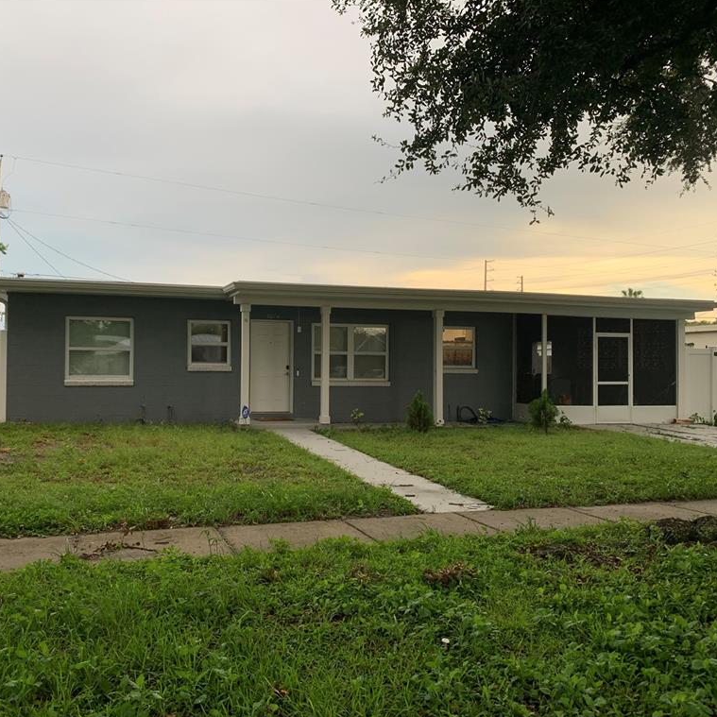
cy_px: 357
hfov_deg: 52.3
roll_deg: -0.6
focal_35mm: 31
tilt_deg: -0.1
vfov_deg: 52.5
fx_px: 726
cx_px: 298
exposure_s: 1/121
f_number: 1.8
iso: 32
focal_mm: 4.25
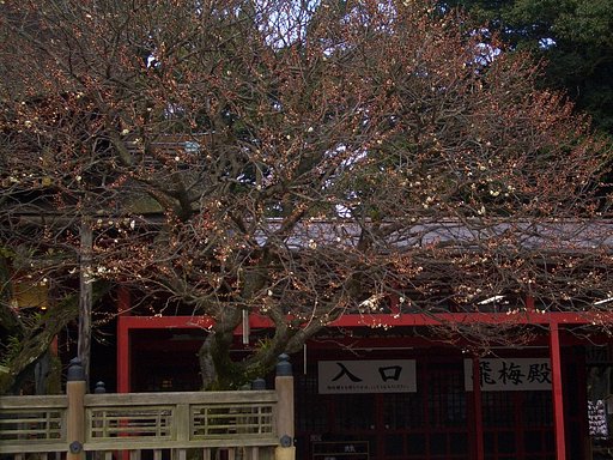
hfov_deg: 31.2
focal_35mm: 62
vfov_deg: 23.7
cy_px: 230
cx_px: 306
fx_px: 1098
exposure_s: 1/200
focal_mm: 10.2
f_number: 3.5
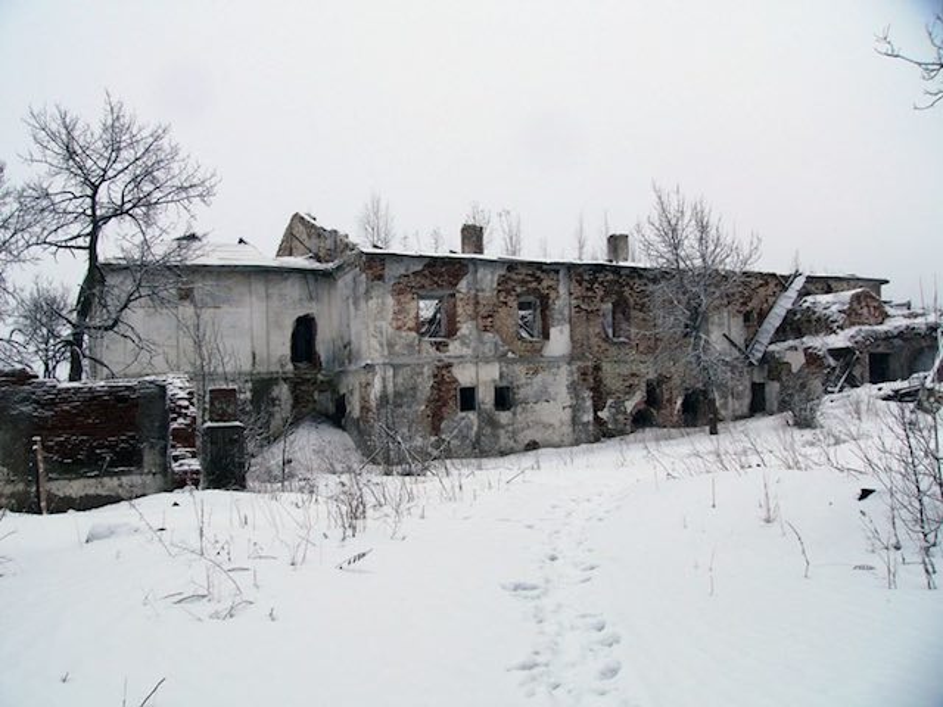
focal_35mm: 36
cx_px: 472
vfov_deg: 39.7
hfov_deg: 51.4
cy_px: 354
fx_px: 981
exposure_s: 1/125
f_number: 4
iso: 50
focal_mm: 6
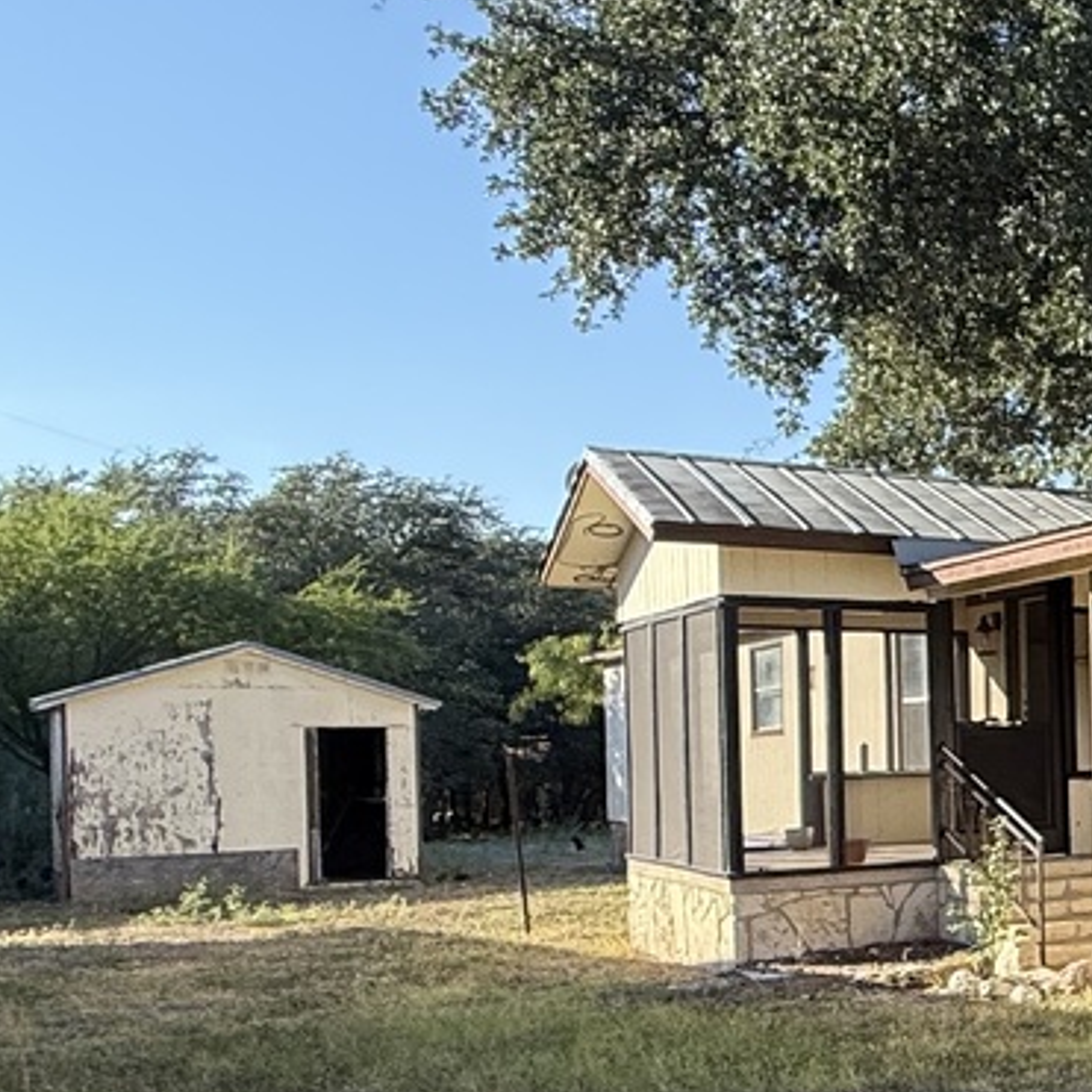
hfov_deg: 23.3
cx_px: 1854
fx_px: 1713
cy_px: 748
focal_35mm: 48
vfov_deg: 34.9
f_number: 2.2
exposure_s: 1/864
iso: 64
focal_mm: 2.22
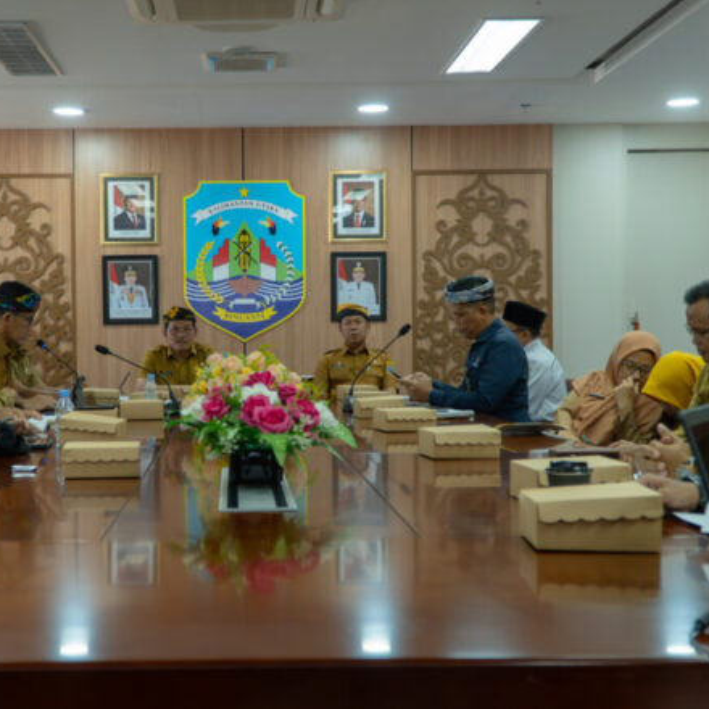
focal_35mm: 50
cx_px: 242
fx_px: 1159
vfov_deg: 34.0
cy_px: 354
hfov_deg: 33.7
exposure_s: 1/100
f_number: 4
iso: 1000
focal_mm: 26
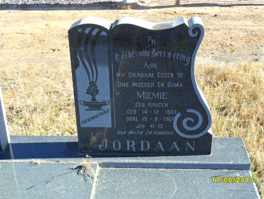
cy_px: 100
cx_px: 132
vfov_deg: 28.1
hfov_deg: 36.8
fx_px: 397
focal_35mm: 52
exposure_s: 1/125
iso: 100
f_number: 5
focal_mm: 9.3
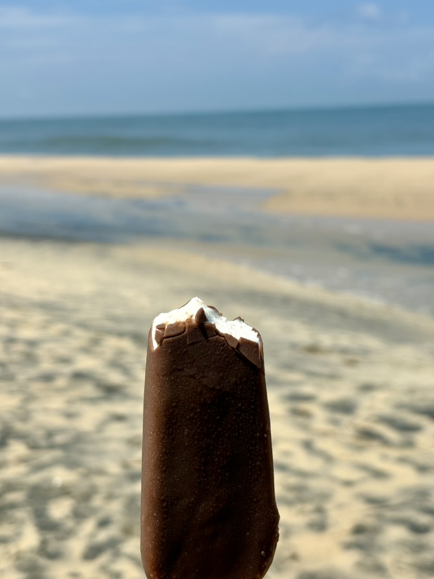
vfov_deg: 36.8
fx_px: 869
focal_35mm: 52
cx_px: 217
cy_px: 290
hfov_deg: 28.0
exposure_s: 1/4630
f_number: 1.6
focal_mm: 5.96
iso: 32
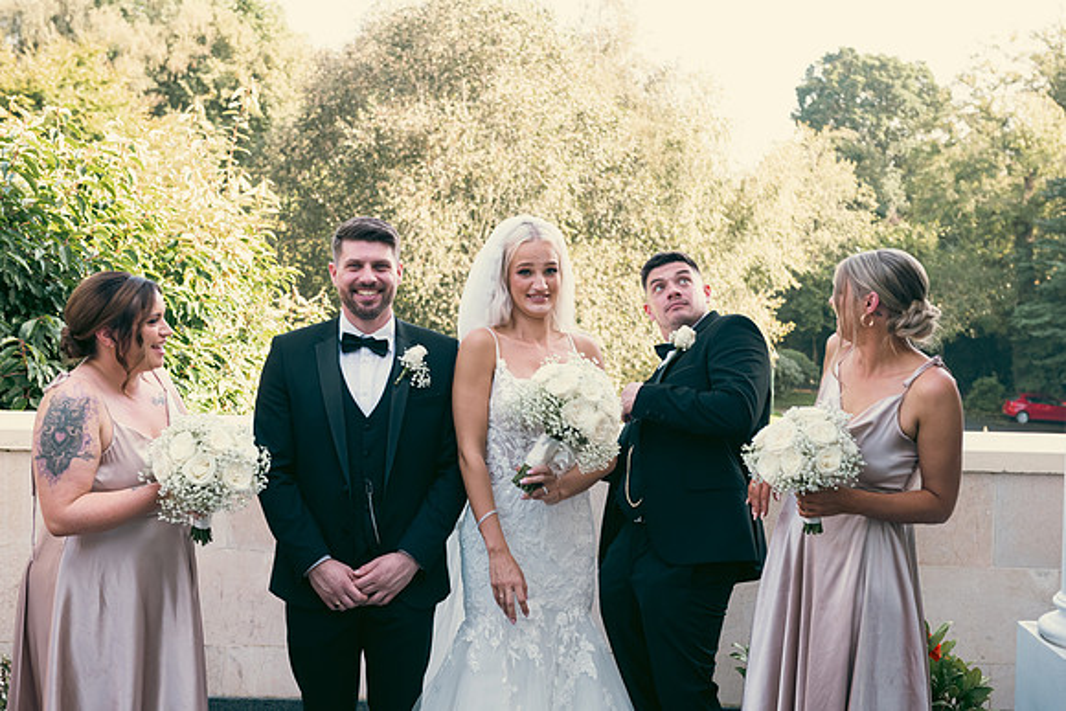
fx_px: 1629
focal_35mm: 55
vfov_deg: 24.6
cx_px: 533
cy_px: 356
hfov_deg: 36.2
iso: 320
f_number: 6.3
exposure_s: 1/160
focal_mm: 55
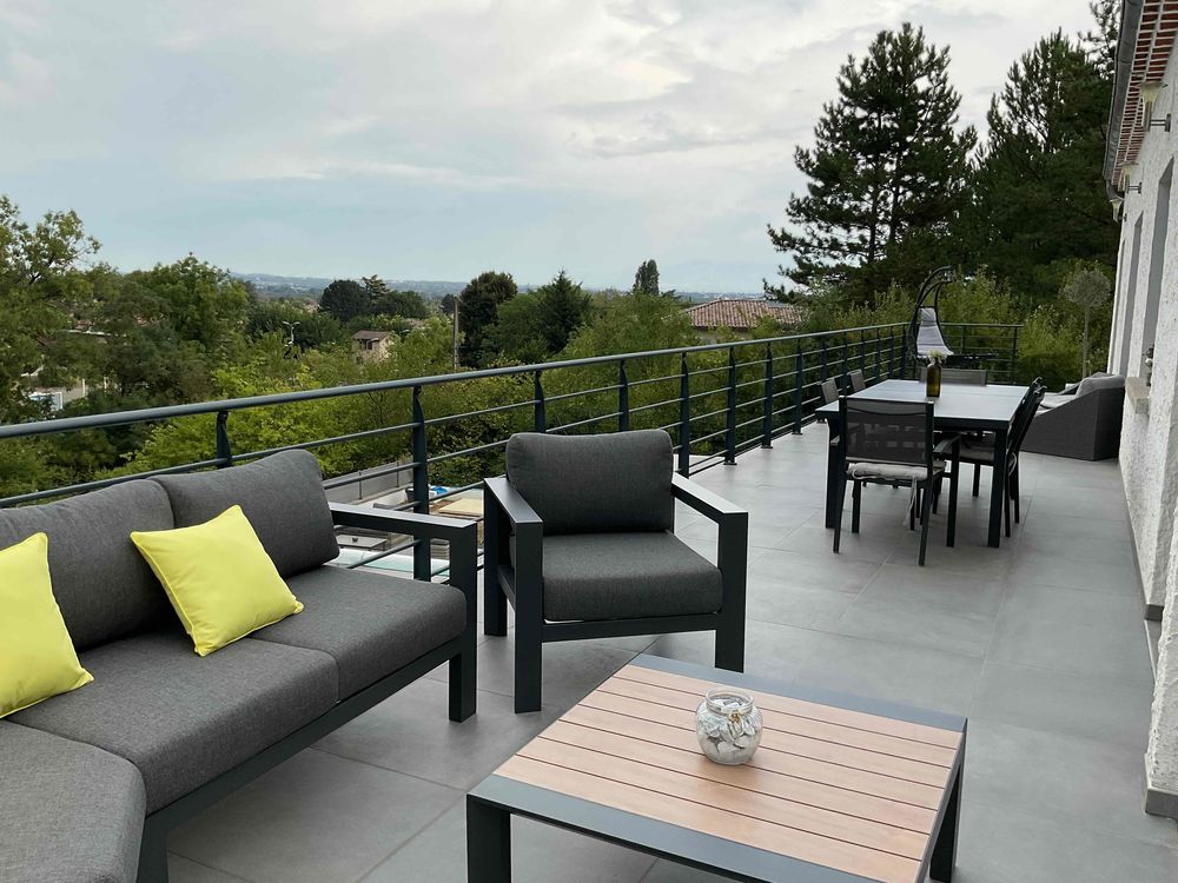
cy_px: 442
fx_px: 987
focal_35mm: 29
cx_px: 589
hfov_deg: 61.7
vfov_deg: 48.2
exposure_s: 1/1221
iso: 16
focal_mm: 3
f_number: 1.8
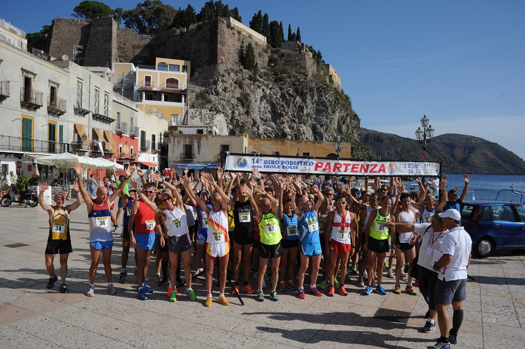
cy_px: 174
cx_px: 262
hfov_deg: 65.5
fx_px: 408
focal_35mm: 28
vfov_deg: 46.3
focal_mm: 28
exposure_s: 1/500
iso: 400
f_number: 14
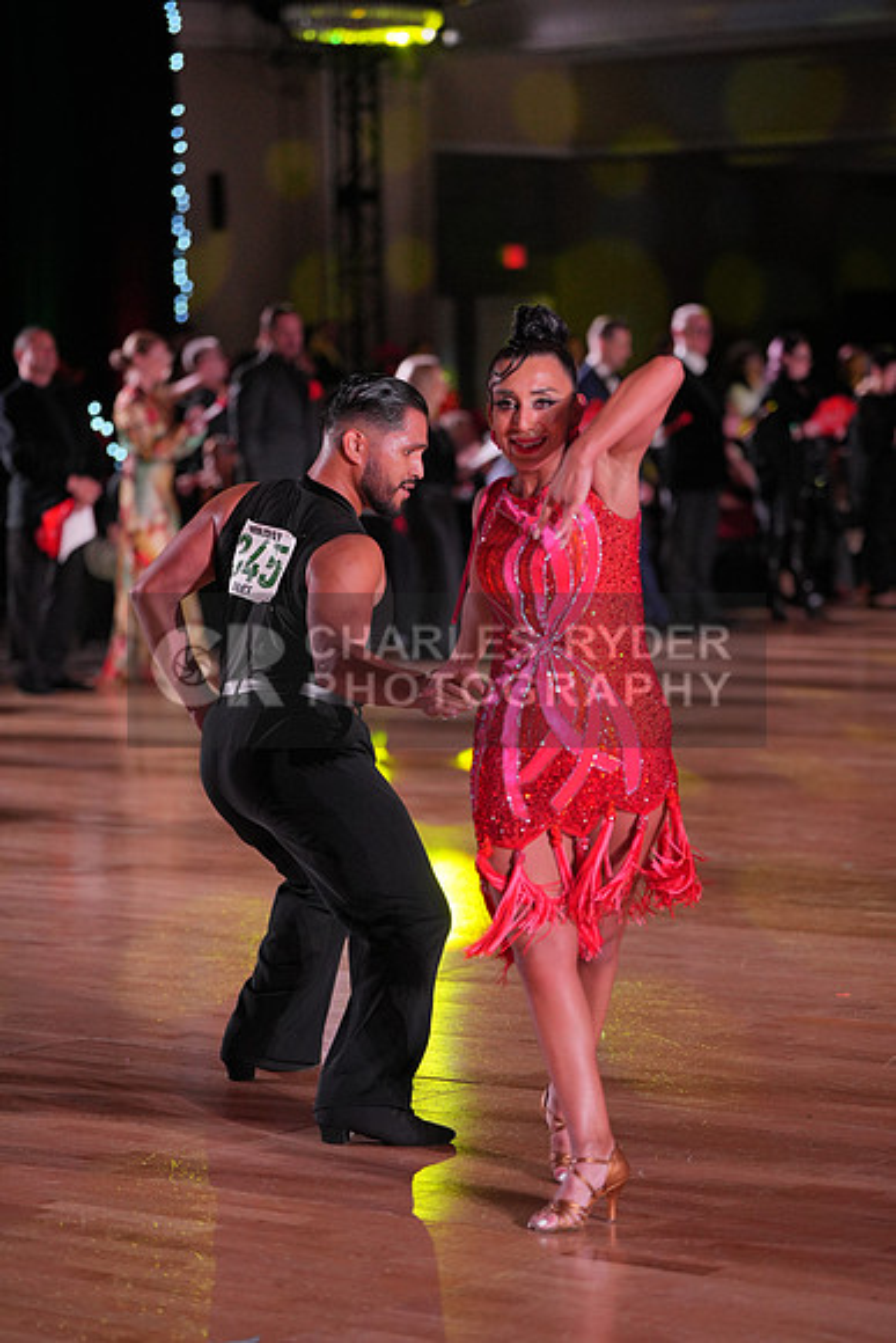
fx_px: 3917
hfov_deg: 13.0
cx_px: 448
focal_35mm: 105
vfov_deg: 19.5
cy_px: 672
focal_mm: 105
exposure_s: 1/800
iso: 1600
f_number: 2.8
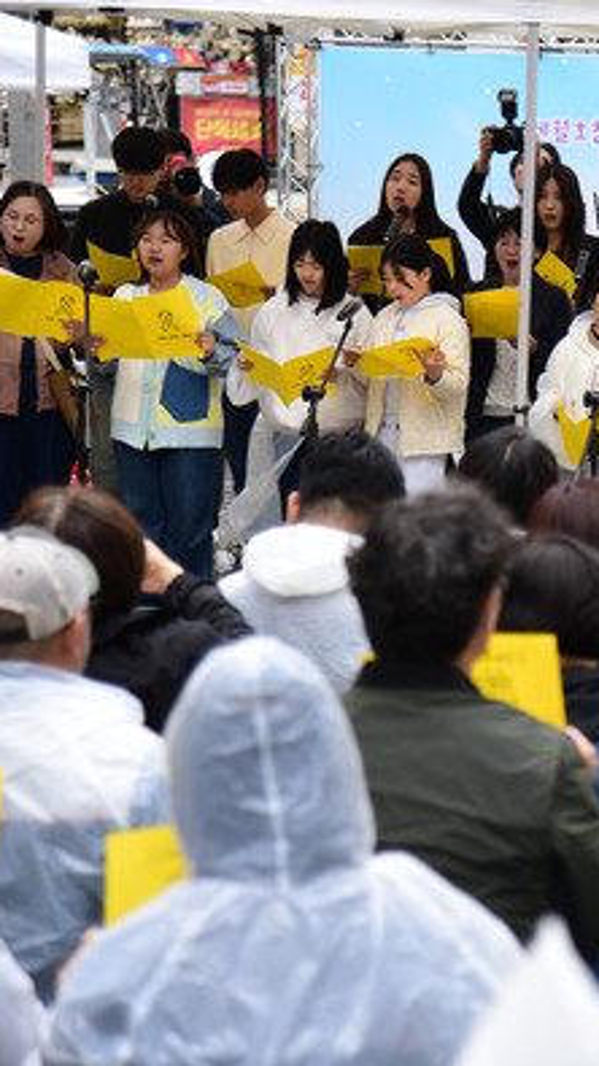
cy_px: 529
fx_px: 4266
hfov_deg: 8.0
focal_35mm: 151
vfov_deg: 14.2
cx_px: 677
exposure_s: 1/200
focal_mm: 95
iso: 400
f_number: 4
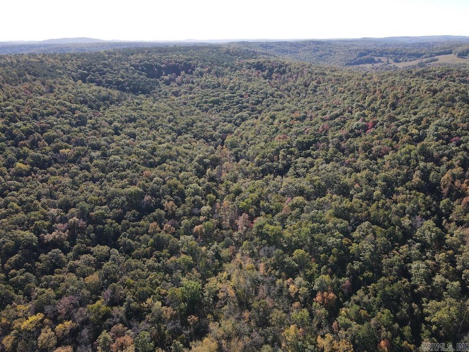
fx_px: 325
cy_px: 176
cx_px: 234
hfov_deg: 71.6
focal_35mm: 24
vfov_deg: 56.8
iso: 100
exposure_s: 1/20
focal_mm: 4.5
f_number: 2.8
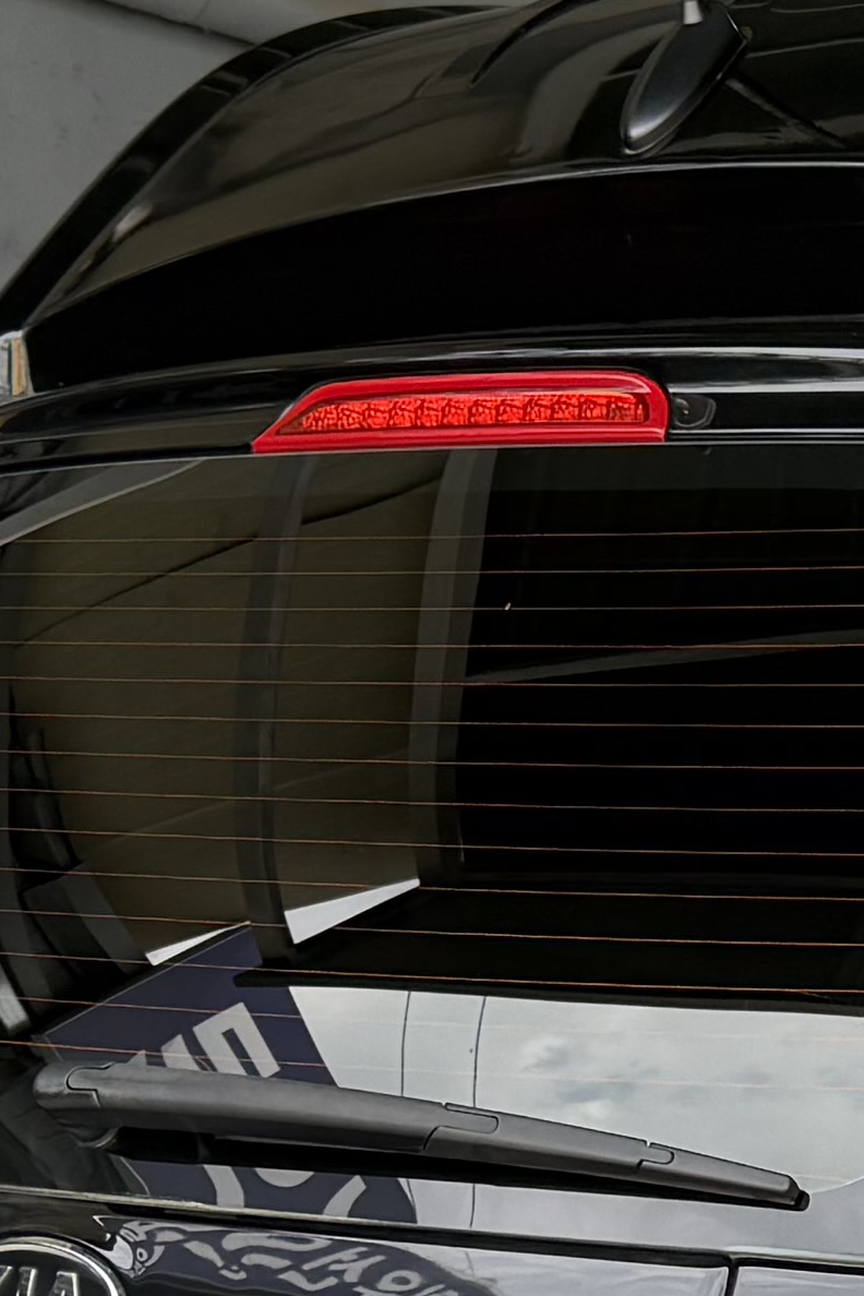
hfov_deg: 11.2
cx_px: 988
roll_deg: -0.3
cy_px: 1383
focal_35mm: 120
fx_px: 4320
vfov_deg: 16.6
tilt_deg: -8.2
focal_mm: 6.76
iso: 100
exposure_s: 1/643
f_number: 1.78
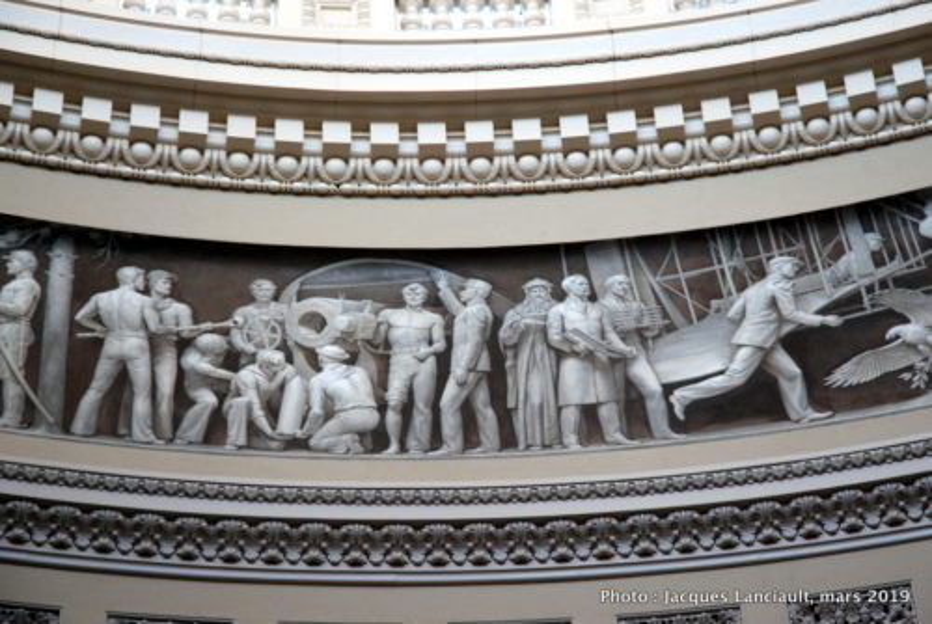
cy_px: 312
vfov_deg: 13.1
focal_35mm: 105
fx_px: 2722
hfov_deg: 19.4
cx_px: 466
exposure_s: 1/60
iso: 800
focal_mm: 70
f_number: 4.5
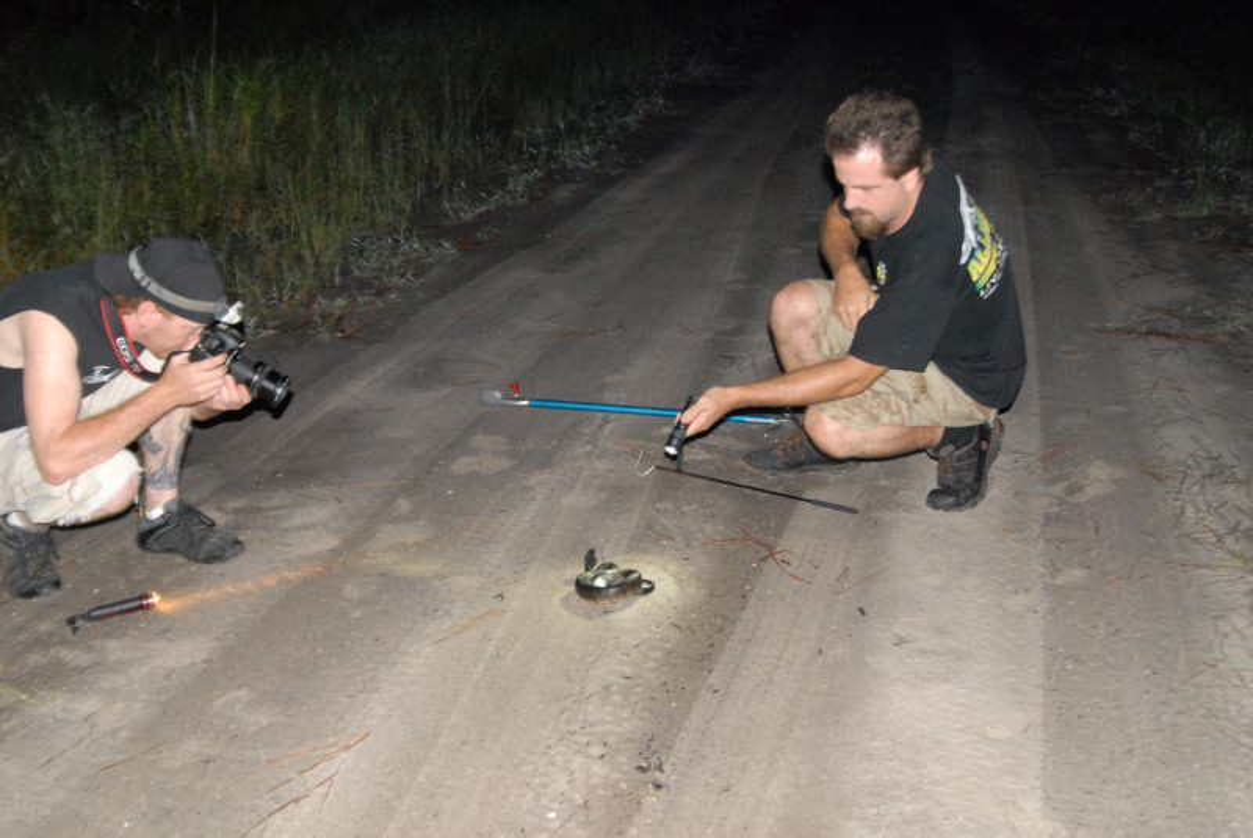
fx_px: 1463
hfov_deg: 46.4
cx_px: 626
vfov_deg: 32.0
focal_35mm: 42
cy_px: 419
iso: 1100
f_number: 2.8
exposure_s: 1/80
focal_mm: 28
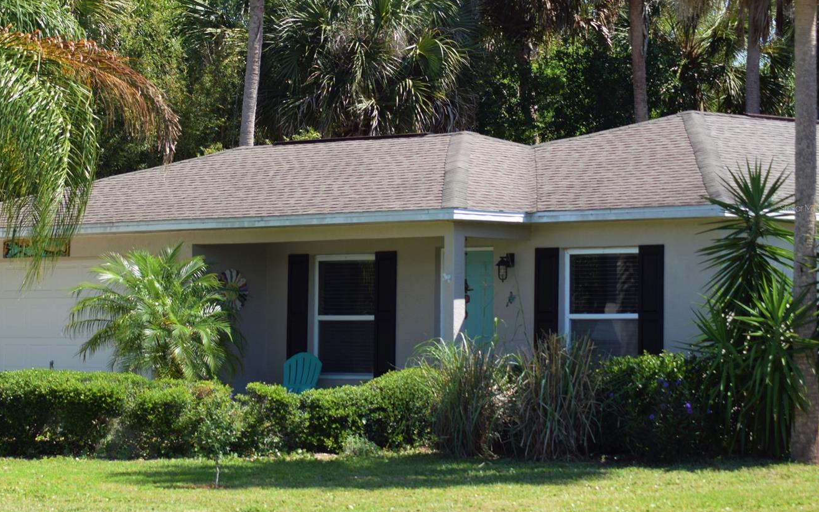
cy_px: 208
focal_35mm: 130
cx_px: 325
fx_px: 2902
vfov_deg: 10.1
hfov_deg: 16.1
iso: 250
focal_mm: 70
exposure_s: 1/500
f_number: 5.6
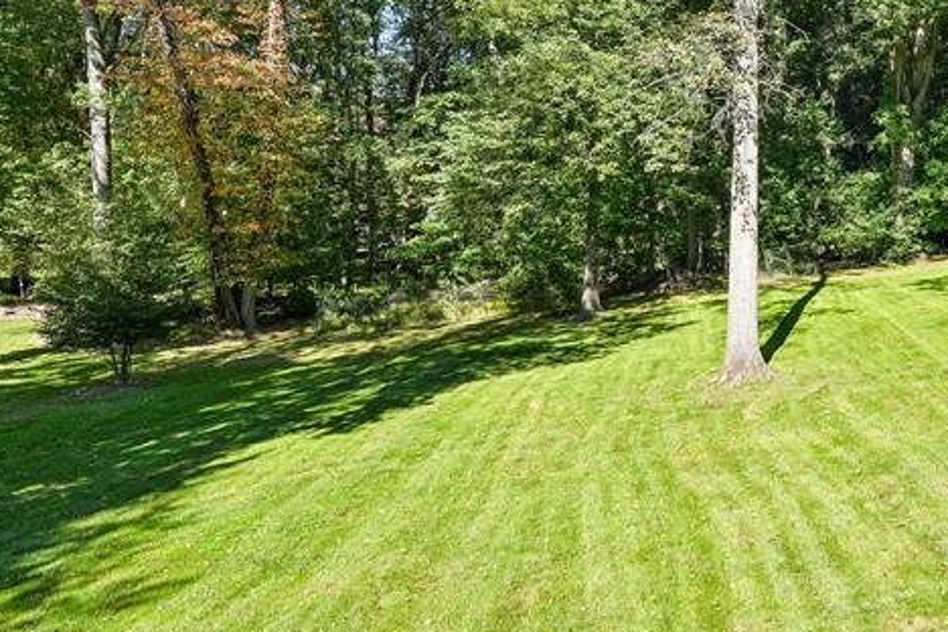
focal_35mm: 35
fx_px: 922
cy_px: 152
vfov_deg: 36.9
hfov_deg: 48.3
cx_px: 865
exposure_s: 1/60
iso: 100
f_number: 8
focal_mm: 16
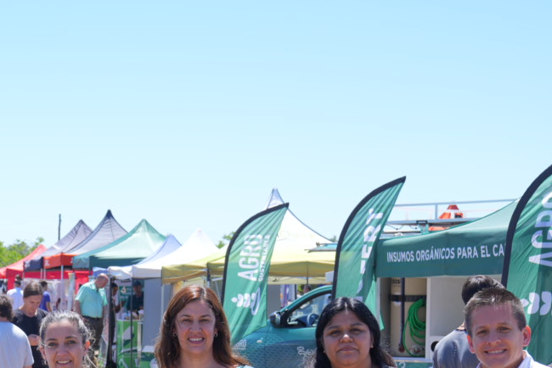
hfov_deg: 21.7
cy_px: 425
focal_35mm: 92
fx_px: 1411
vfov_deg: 14.5
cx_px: 60
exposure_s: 1/400
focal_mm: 37
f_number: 4.5
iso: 100
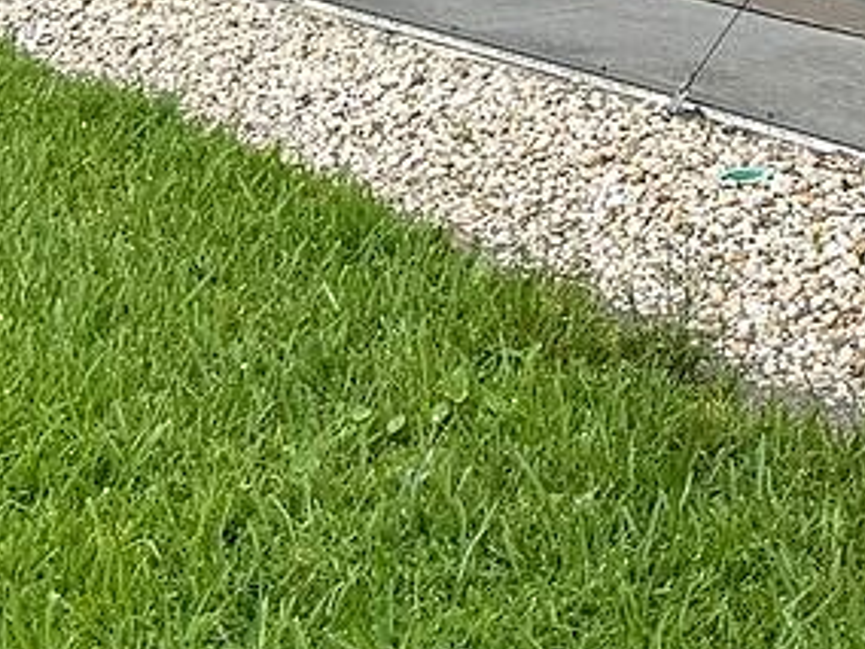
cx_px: 825
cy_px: -810
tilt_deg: +0.5
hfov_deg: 12.9
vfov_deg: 9.0
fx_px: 3798
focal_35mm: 152
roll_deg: -0.5
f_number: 1.78
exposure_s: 1/3096
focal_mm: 6.76
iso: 80
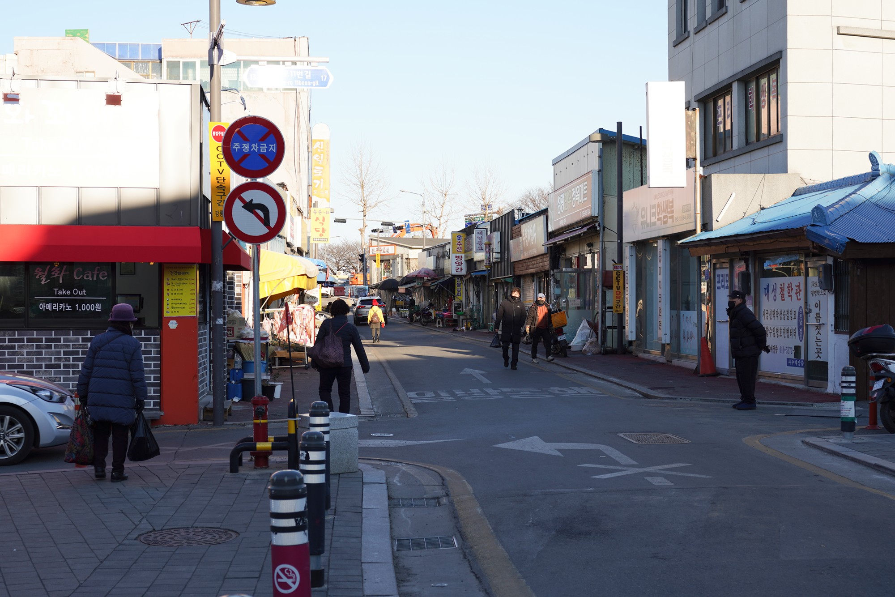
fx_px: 1492
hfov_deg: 33.4
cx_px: 448
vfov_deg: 22.6
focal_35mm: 60
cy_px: 298
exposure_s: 1/100
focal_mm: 60
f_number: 9
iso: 100
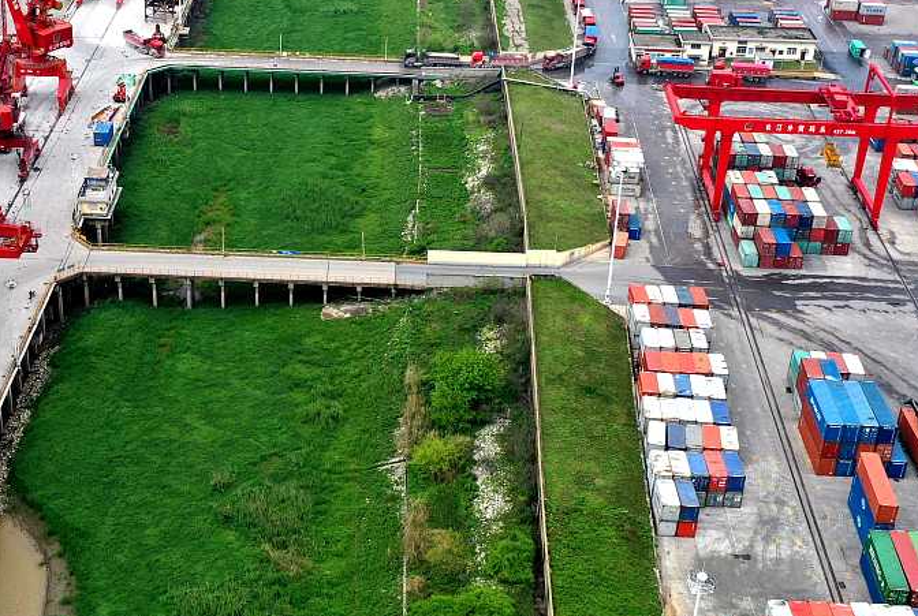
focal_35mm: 50
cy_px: 335
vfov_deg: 27.1
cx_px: 246
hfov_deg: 38.6
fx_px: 1278
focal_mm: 10.26
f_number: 5.6
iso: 100
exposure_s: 1/500
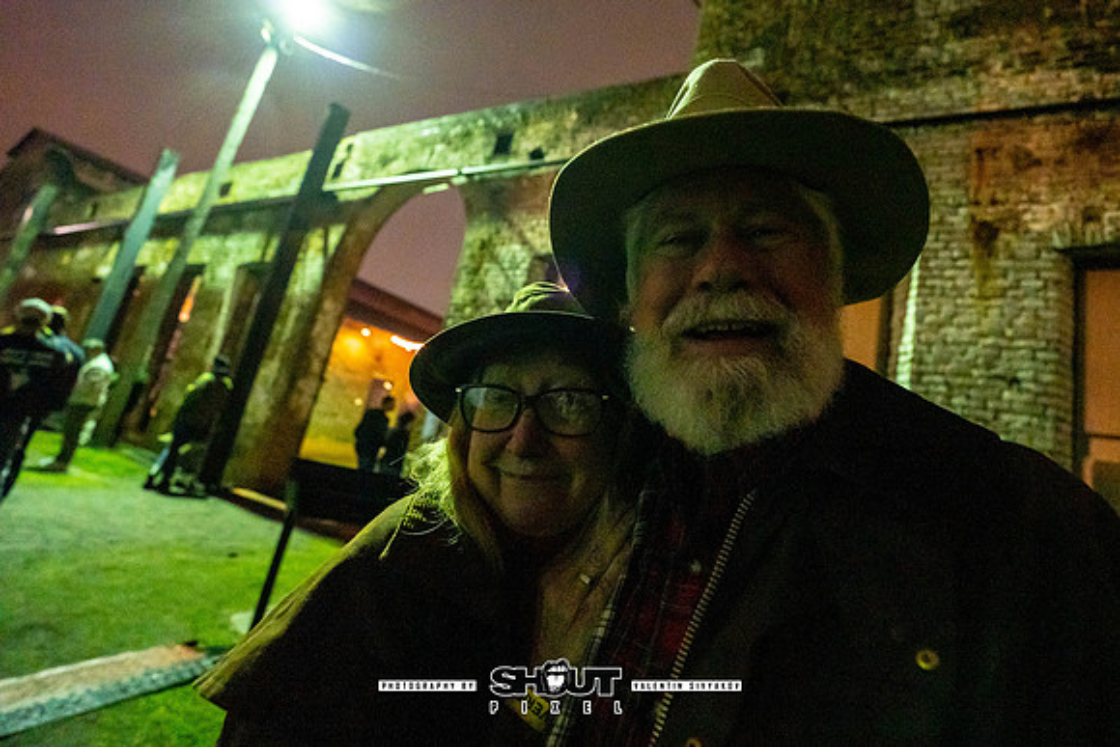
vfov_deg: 72.8
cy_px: 346
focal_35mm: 16
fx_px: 505
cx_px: 650
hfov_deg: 95.1
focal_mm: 14
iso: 4000
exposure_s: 1/100
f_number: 2.8
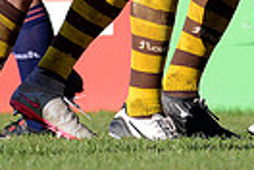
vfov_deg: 0.7
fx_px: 12974
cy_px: -190
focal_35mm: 1839
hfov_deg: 1.1
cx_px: 216
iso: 560
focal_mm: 420
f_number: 4
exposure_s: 1/2500
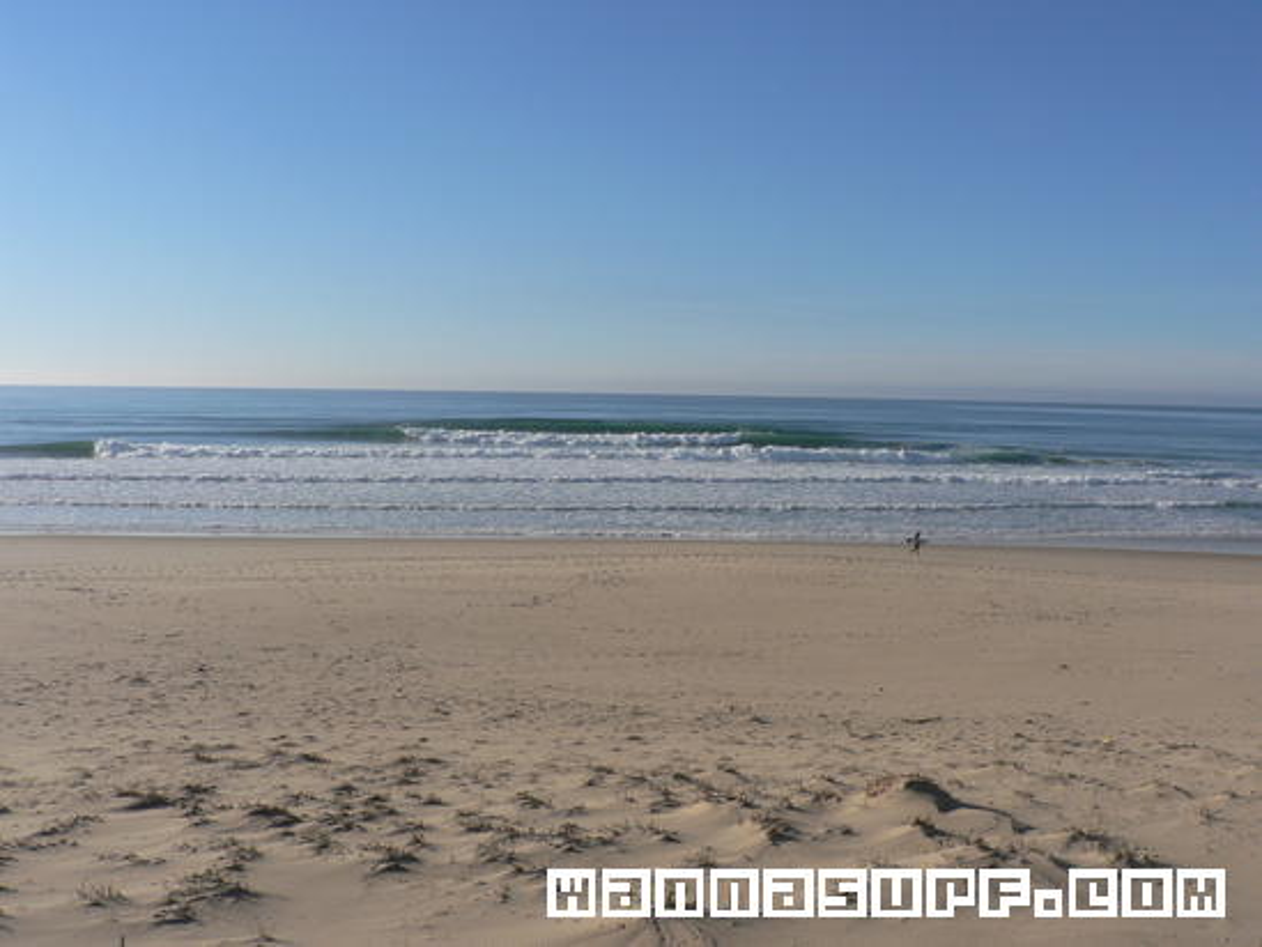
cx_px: 631
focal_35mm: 38
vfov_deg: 37.7
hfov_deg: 49.0
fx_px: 1386
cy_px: 474
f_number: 5.6
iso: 100
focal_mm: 6.4
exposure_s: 1/800
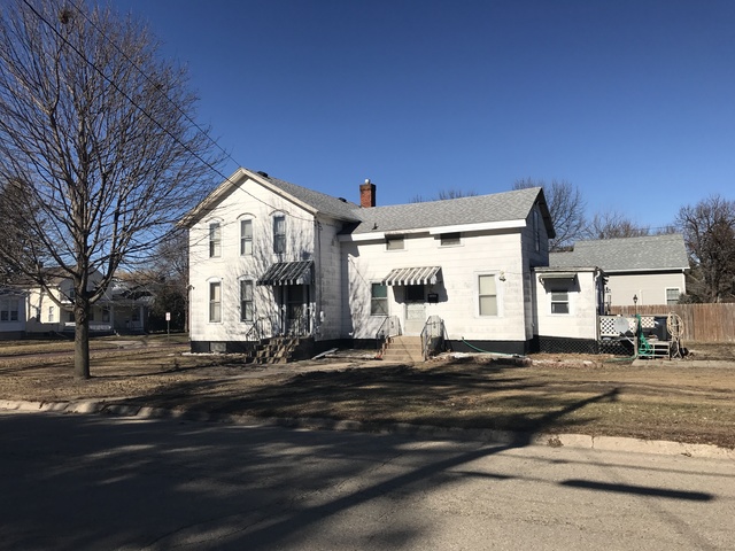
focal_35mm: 28
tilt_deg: +4.6
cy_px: 276
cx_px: 368
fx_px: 595
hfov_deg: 63.4
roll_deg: +1.0
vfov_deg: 49.7
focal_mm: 3.99
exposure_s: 1/4566
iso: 20
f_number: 1.8
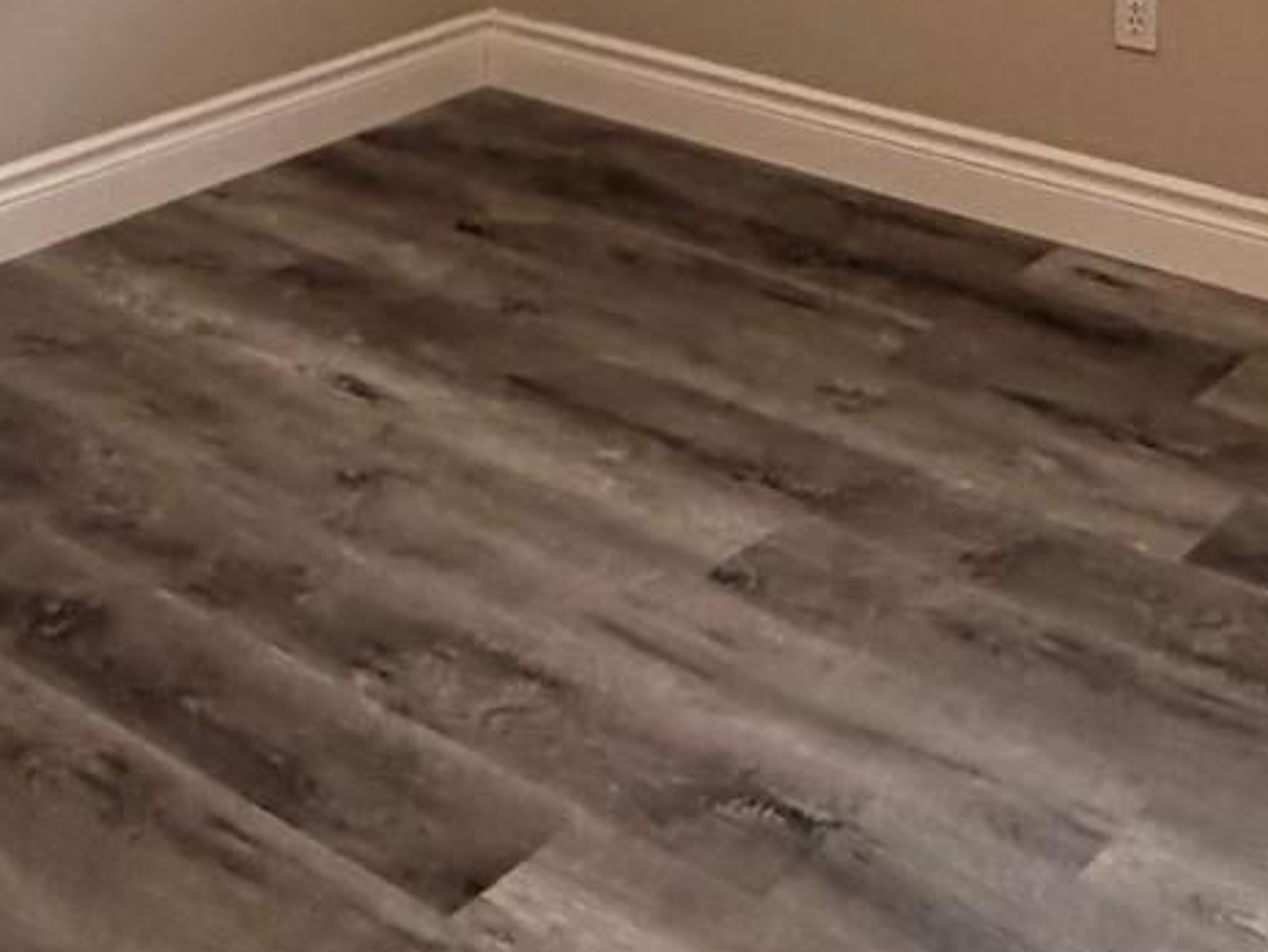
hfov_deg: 31.0
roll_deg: -0.5
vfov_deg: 20.2
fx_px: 2272
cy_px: -499
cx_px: 826
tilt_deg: -3.1
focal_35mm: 62
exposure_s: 1/120
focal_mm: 2.22
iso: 320
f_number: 2.2
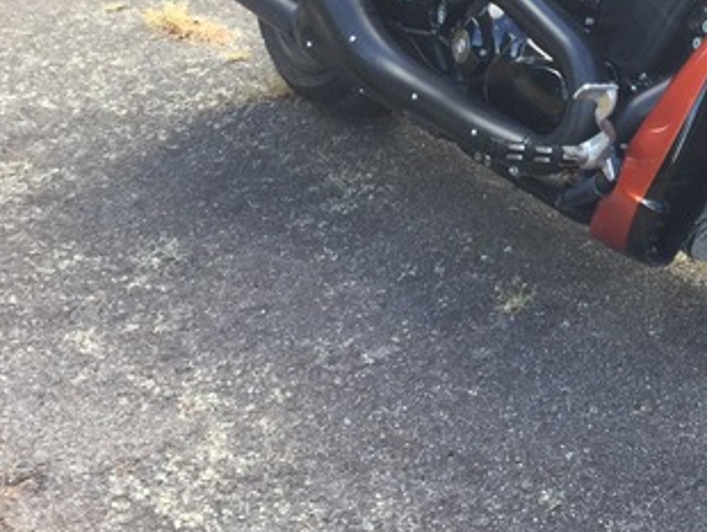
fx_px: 1635
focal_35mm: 80
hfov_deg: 23.4
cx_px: 700
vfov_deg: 18.0
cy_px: 2
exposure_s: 1/100
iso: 25
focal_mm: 3.3
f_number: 2.4
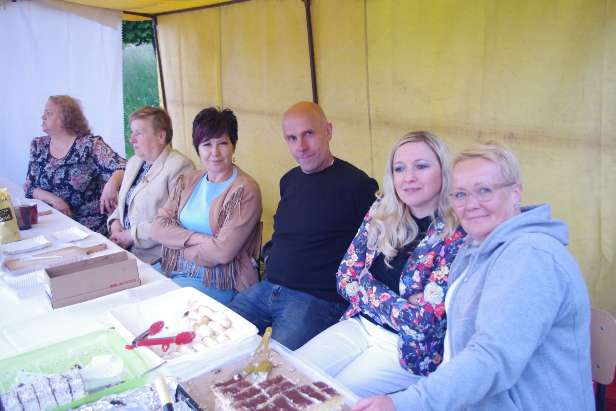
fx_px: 582
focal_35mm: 34
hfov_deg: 55.8
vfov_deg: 38.9
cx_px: 308
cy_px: 206
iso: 1600
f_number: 4
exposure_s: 1/20
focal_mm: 23.13
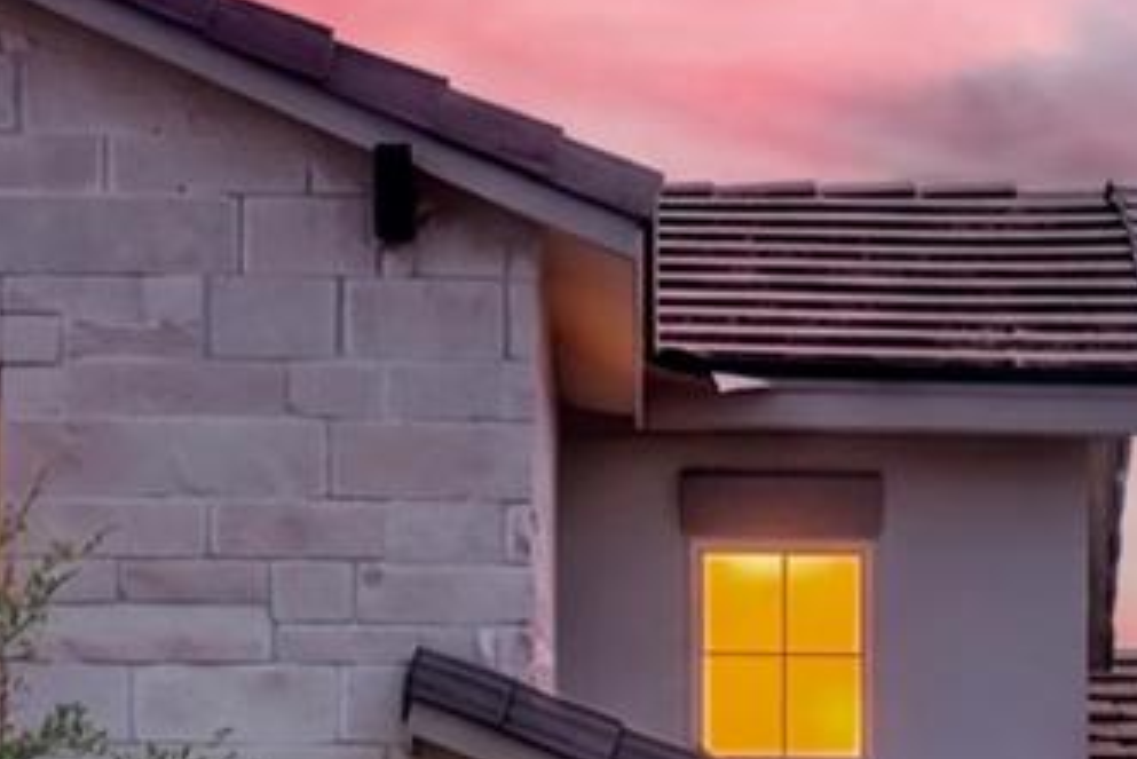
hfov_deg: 10.3
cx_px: 1072
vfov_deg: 6.7
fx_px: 6256
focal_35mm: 198
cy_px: 1479
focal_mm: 32
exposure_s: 1/200
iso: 100
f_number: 8
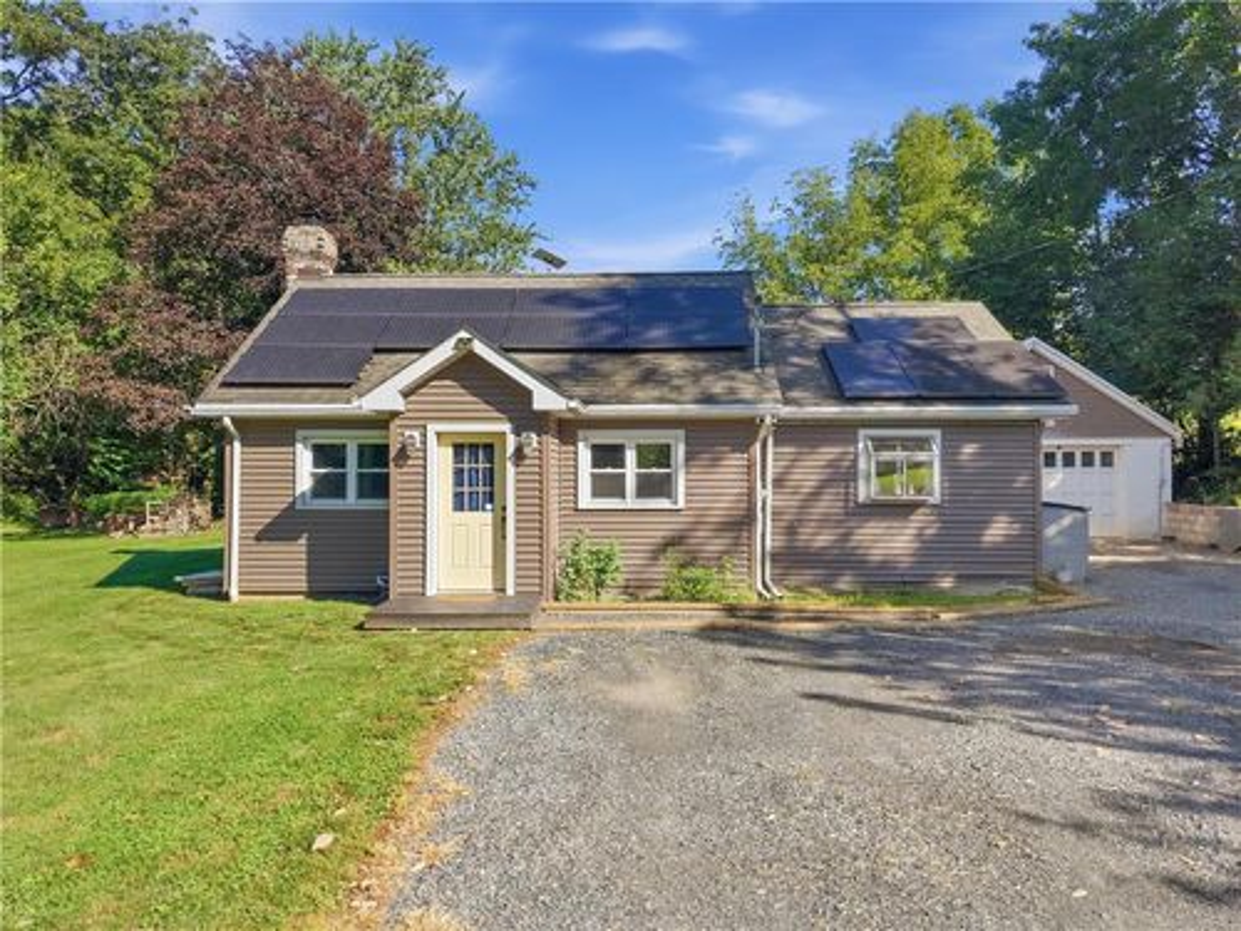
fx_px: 860
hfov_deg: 71.6
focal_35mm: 24
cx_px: 620
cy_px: 466
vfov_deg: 56.8
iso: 230
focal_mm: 8.7
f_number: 1.8
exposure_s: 1/4000
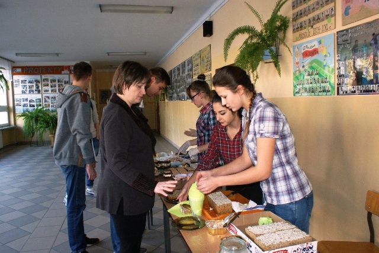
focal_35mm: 27
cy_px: 126
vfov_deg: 48.0
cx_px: 190
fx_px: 284
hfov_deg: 67.4
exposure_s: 1/60
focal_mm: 18
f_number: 5.6
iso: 400
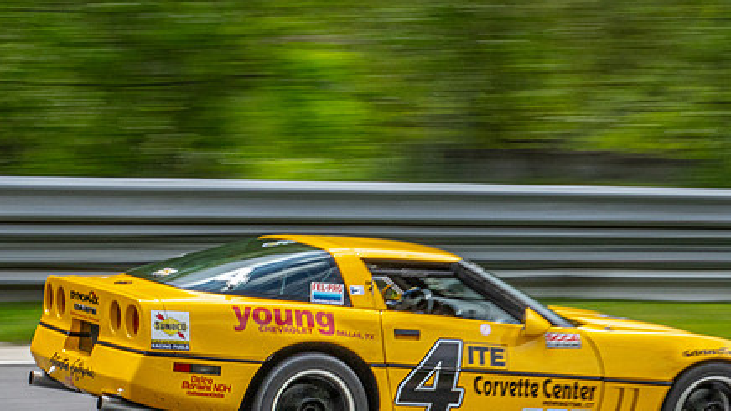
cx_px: 438
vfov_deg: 7.0
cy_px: 206
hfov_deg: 12.4
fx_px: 3352
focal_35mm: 173
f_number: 22
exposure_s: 1/125
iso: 320
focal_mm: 55
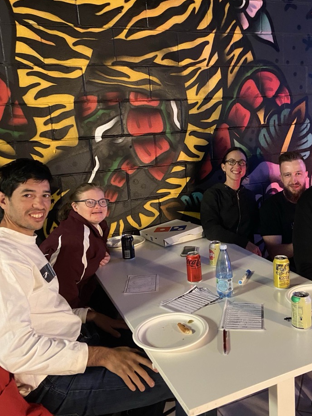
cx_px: 190
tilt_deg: -11.0
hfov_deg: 41.6
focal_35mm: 34
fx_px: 409
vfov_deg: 54.0
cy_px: 202
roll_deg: +3.1
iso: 1000
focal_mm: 4.25
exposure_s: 1/25
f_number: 1.8
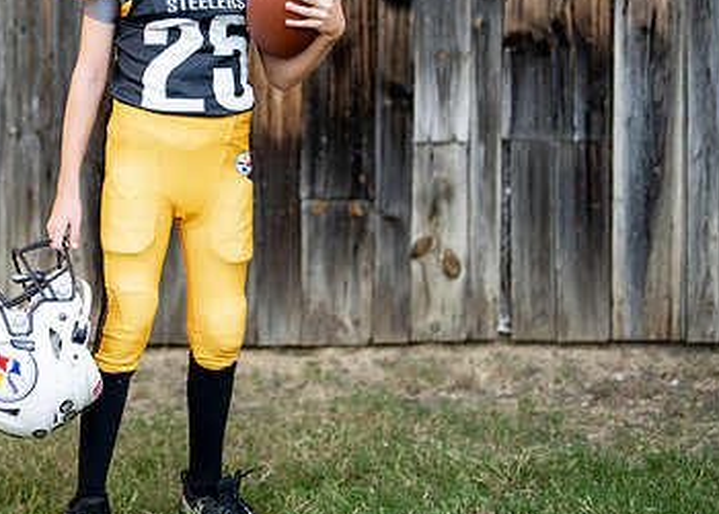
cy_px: 124
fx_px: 2001
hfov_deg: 20.2
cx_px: 179
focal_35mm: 98
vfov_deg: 14.6
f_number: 1.2
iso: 100
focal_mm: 50
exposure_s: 1/1600
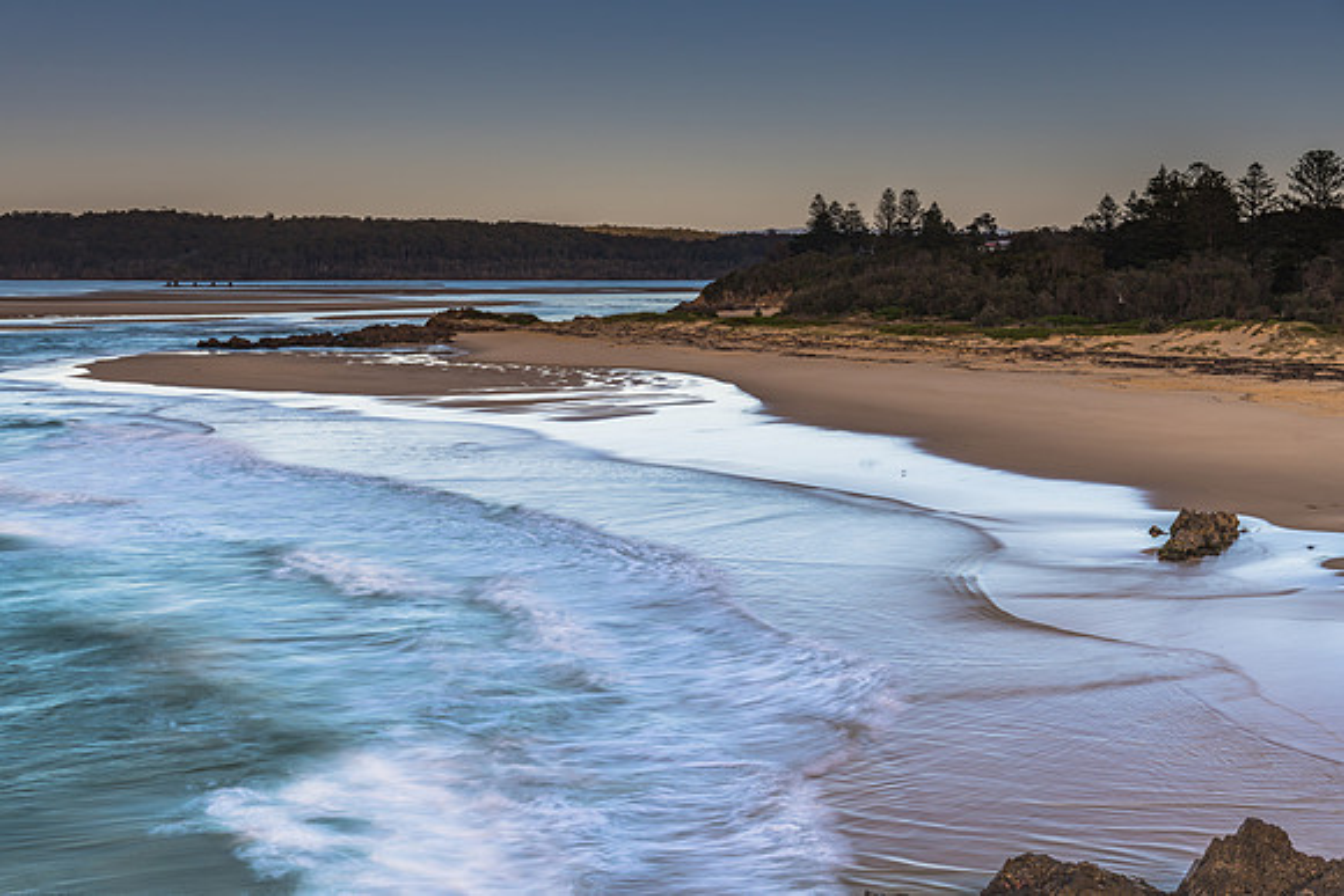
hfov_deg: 37.9
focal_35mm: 52
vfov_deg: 25.8
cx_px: 672
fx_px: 1959
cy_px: 448
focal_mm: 52
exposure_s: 1.3
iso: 64
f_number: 8
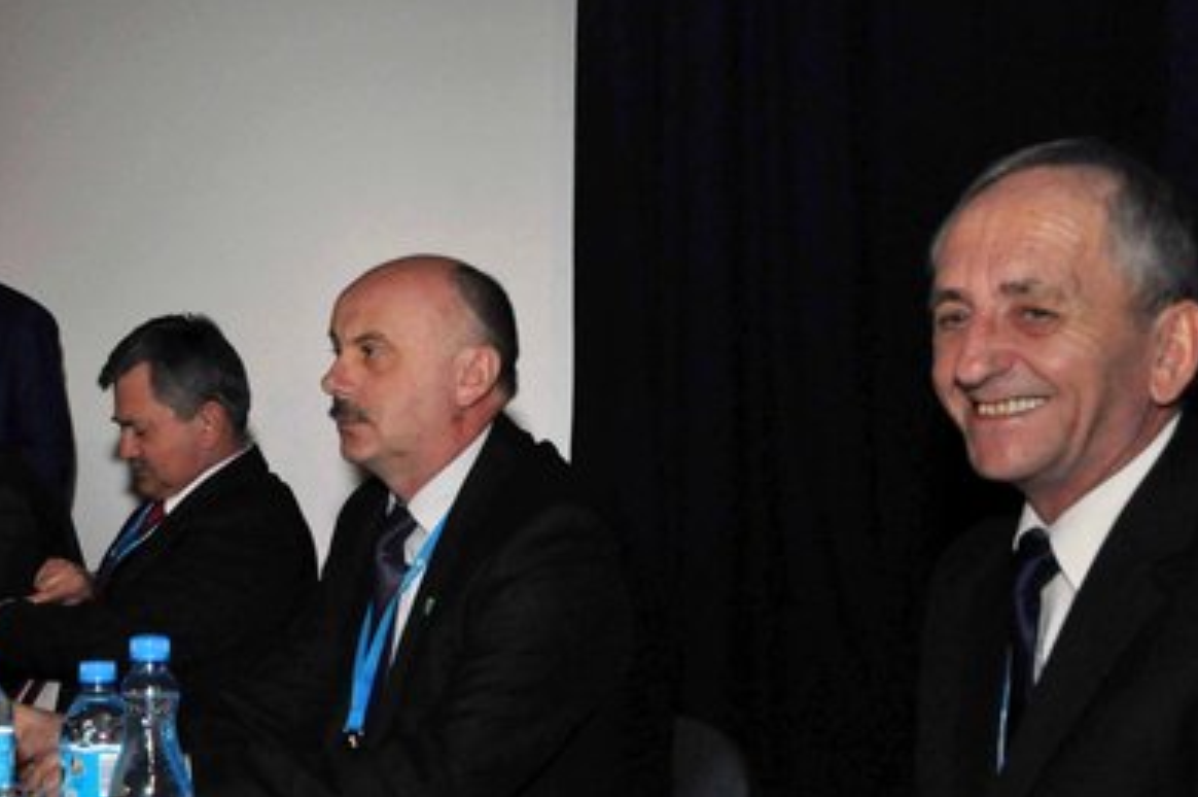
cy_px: 482
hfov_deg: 31.4
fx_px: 2089
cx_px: 284
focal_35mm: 63
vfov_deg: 21.6
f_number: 11
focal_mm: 25
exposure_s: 1/60
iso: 2000
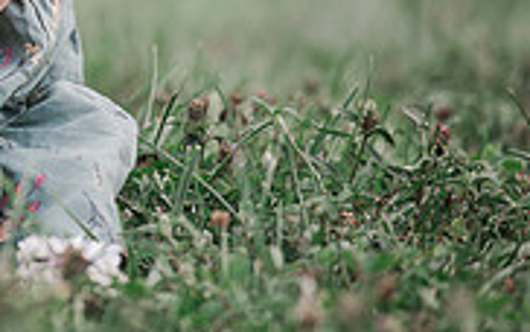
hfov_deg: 3.2
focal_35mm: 648
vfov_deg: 2.0
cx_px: -262
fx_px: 9366
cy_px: -185
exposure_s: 1/250
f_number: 3.5
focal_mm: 200
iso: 320
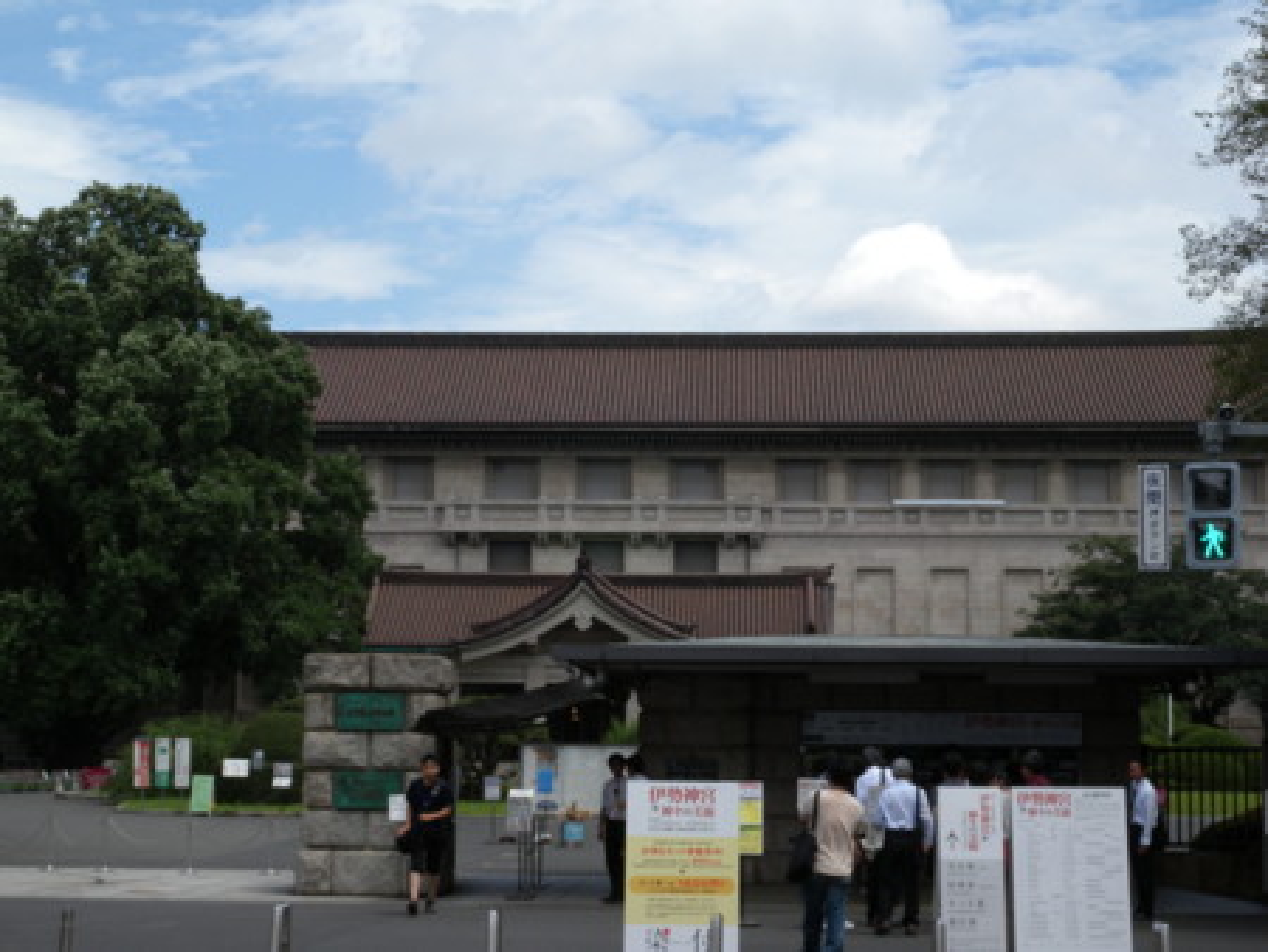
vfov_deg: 23.3
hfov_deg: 30.7
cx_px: 634
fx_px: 2309
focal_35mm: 63
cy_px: 476
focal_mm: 13.6
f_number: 6.1
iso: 64
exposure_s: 1/289
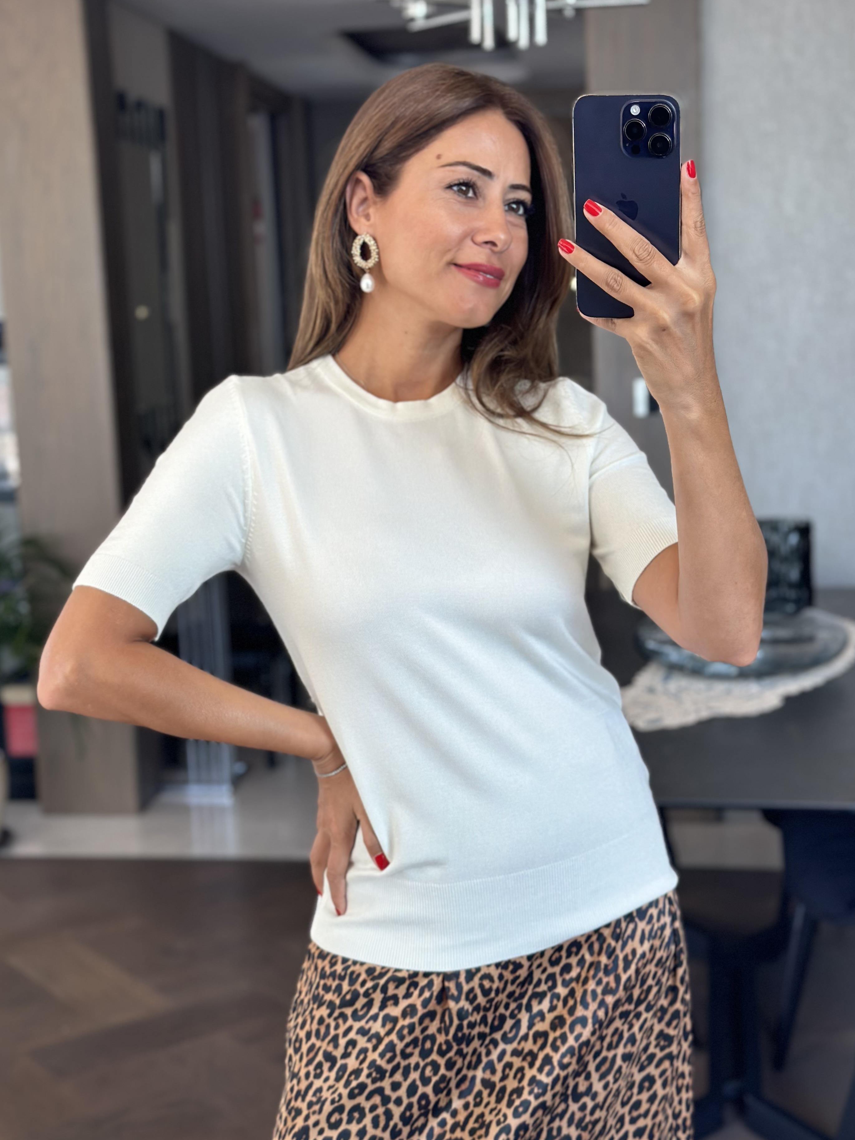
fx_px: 1745
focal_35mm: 53
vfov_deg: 36.2
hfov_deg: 27.5
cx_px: 427
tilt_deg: -17.7
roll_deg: +3.5
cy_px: 563
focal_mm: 6.86
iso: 100
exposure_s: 1/172
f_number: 1.78
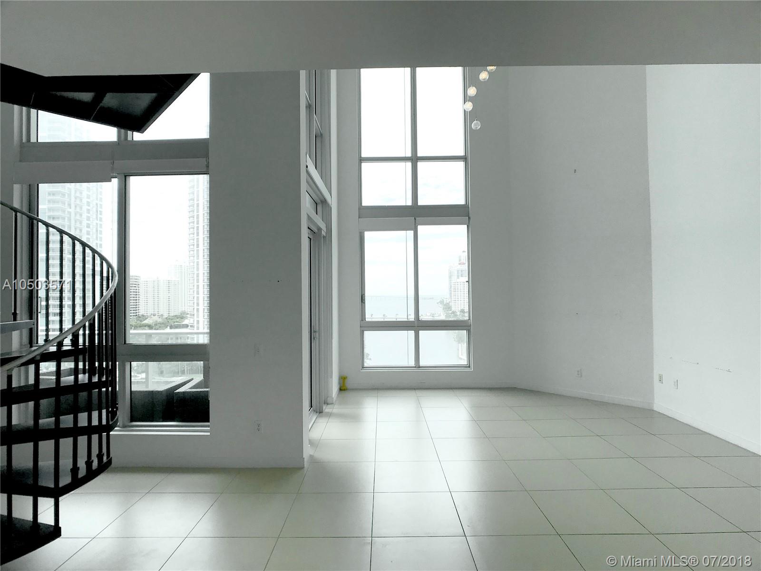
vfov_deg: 49.7
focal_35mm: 28
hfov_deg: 63.4
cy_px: 286
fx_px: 616
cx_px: 380
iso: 20
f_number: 1.8
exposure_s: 1/1088
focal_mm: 3.99
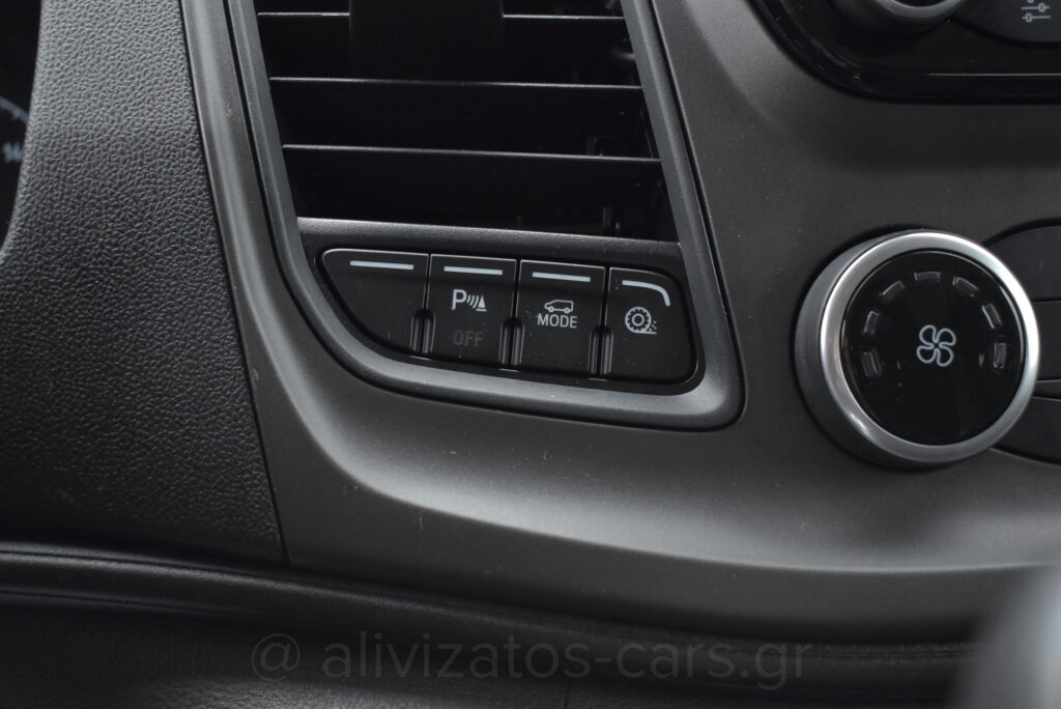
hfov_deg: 47.9
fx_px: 1194
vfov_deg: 33.1
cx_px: 530
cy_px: 354
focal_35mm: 40
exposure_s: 1/500
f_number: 4
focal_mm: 27
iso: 1600
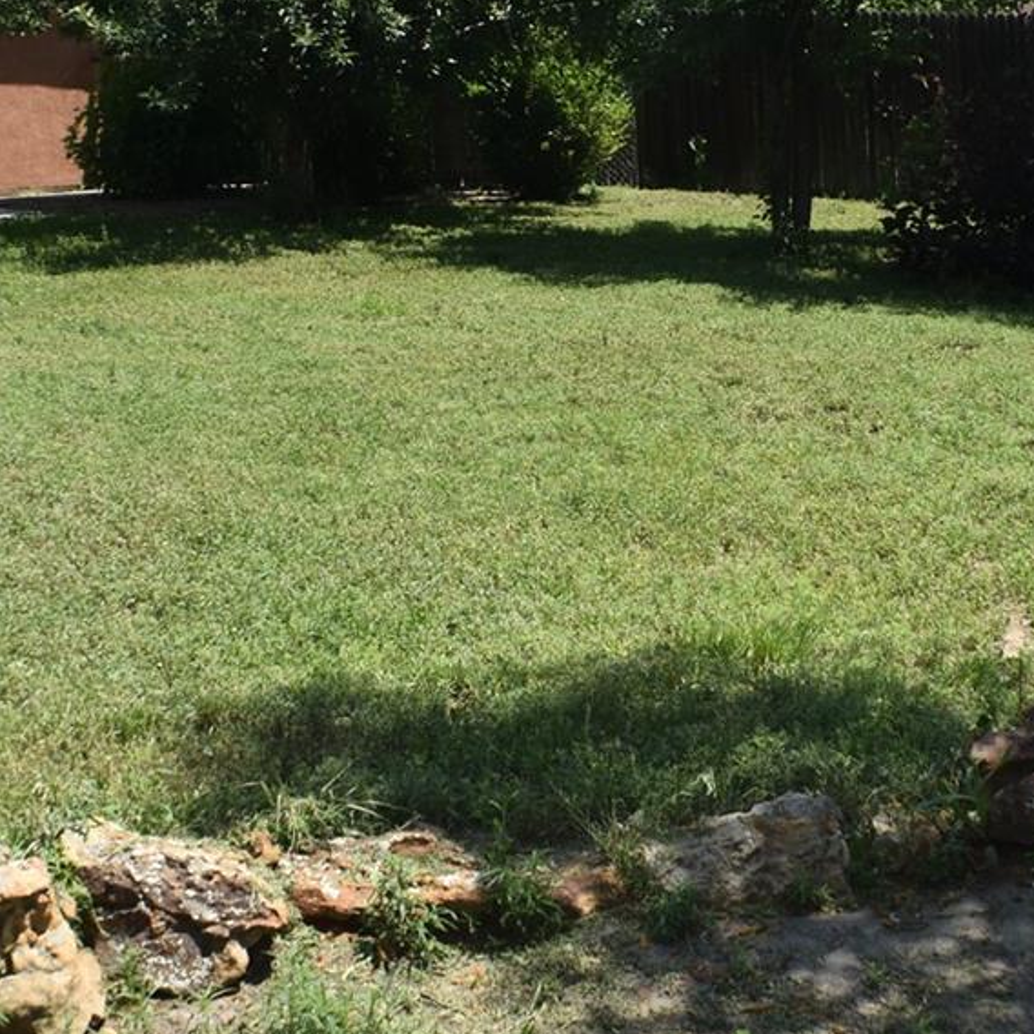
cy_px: 178
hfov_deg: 21.9
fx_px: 2670
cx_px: 581
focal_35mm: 79
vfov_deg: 21.6
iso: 100
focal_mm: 22
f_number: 7.1
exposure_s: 1/200
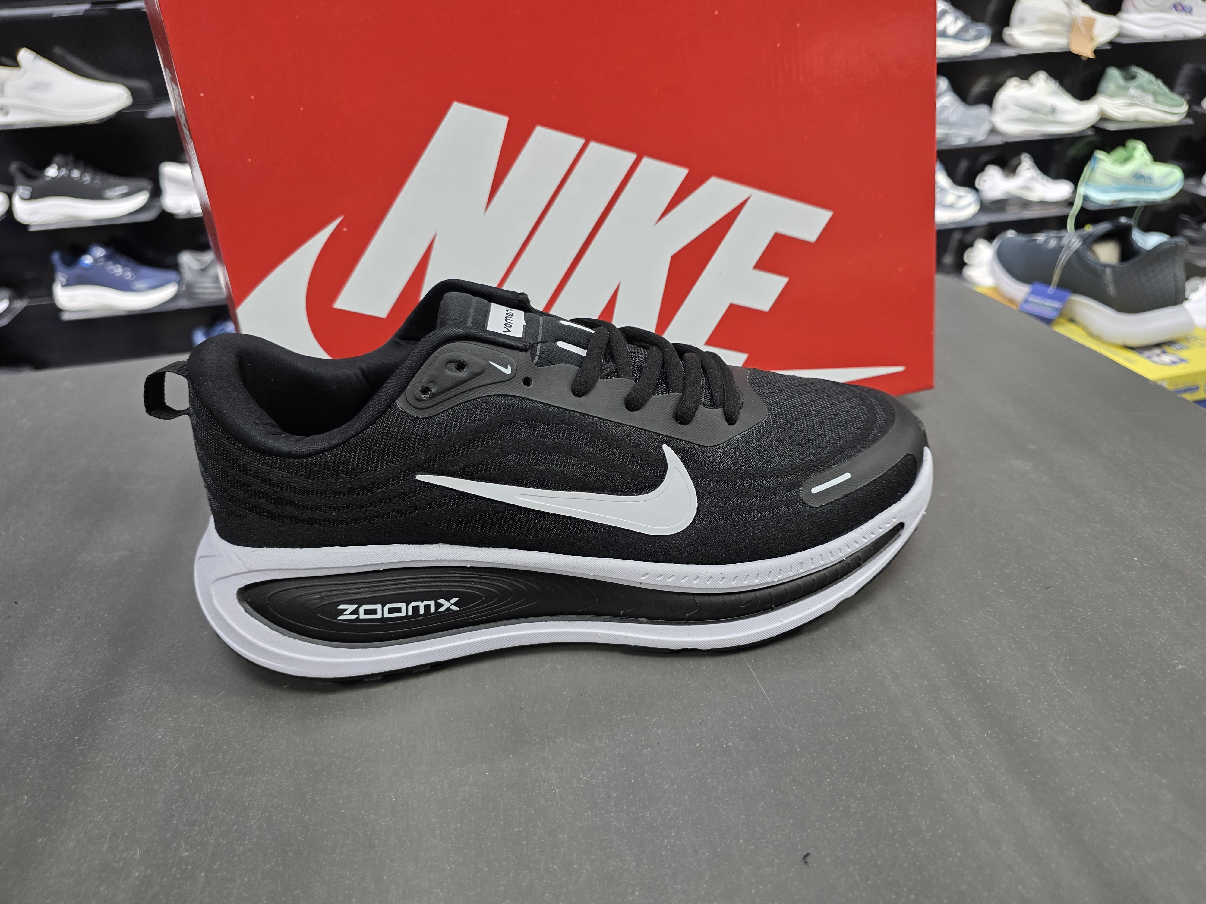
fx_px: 801
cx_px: 603
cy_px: 452
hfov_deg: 73.9
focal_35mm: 23
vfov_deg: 58.9
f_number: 1.7
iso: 160
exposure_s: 1/100
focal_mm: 6.3
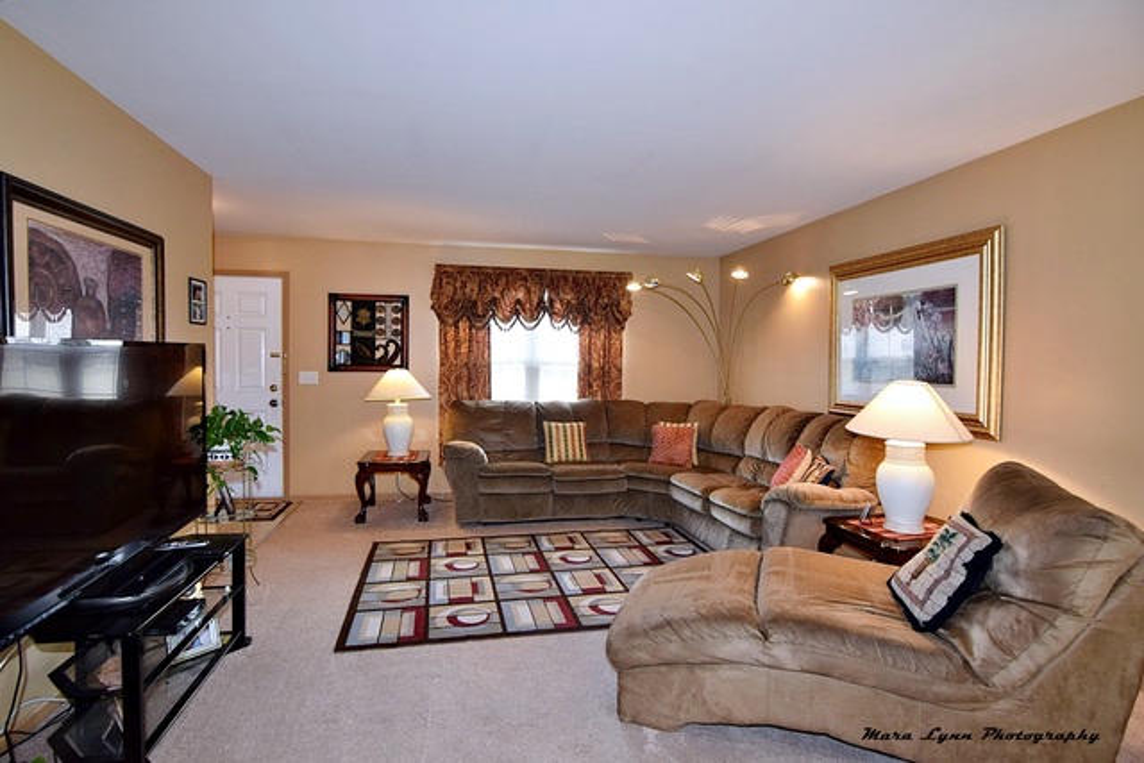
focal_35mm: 16
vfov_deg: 72.1
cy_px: 382
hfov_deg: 95.0
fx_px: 524
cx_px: 572
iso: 800
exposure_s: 1/100
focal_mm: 11
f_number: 5
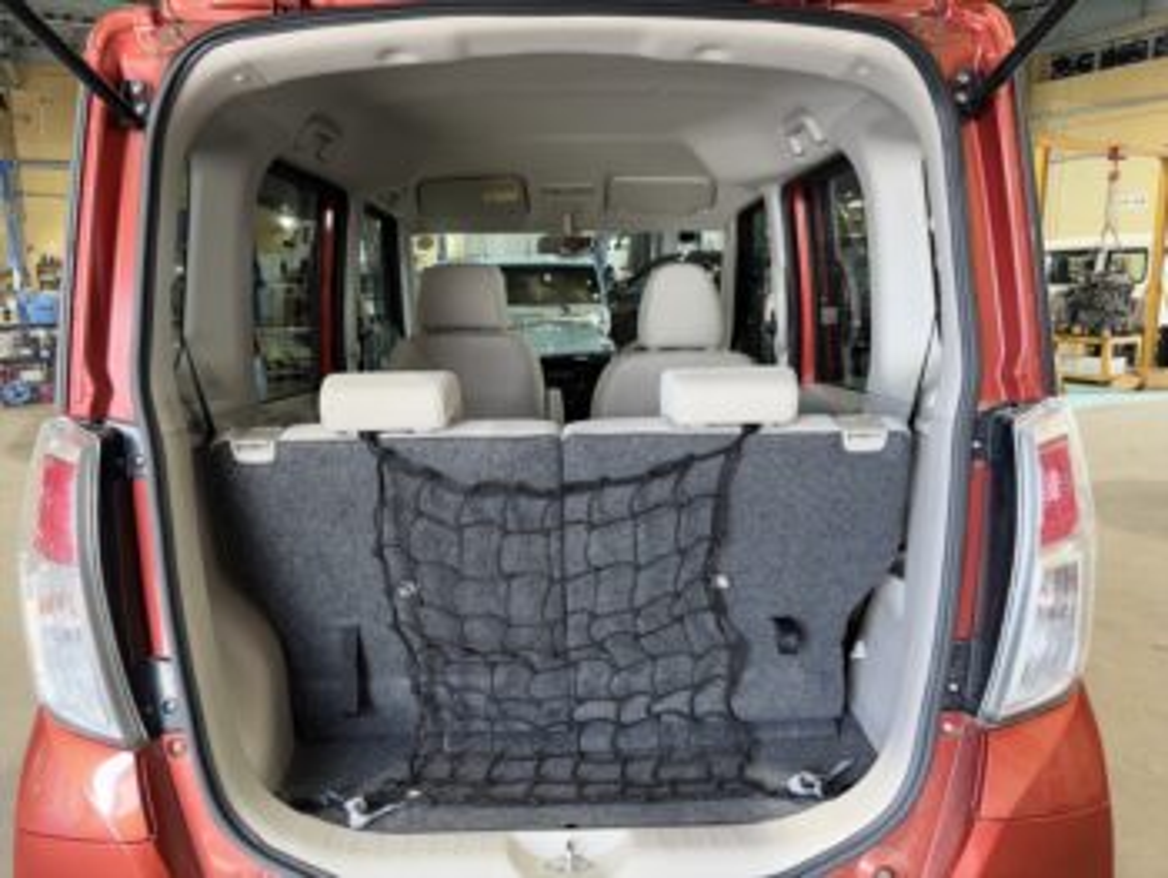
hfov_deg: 67.3
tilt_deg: -8.9
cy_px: 439
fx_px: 878
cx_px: 584
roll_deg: +1.8
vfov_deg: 53.1
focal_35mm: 26
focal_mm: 5.96
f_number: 1.6
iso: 32
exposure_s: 1/24
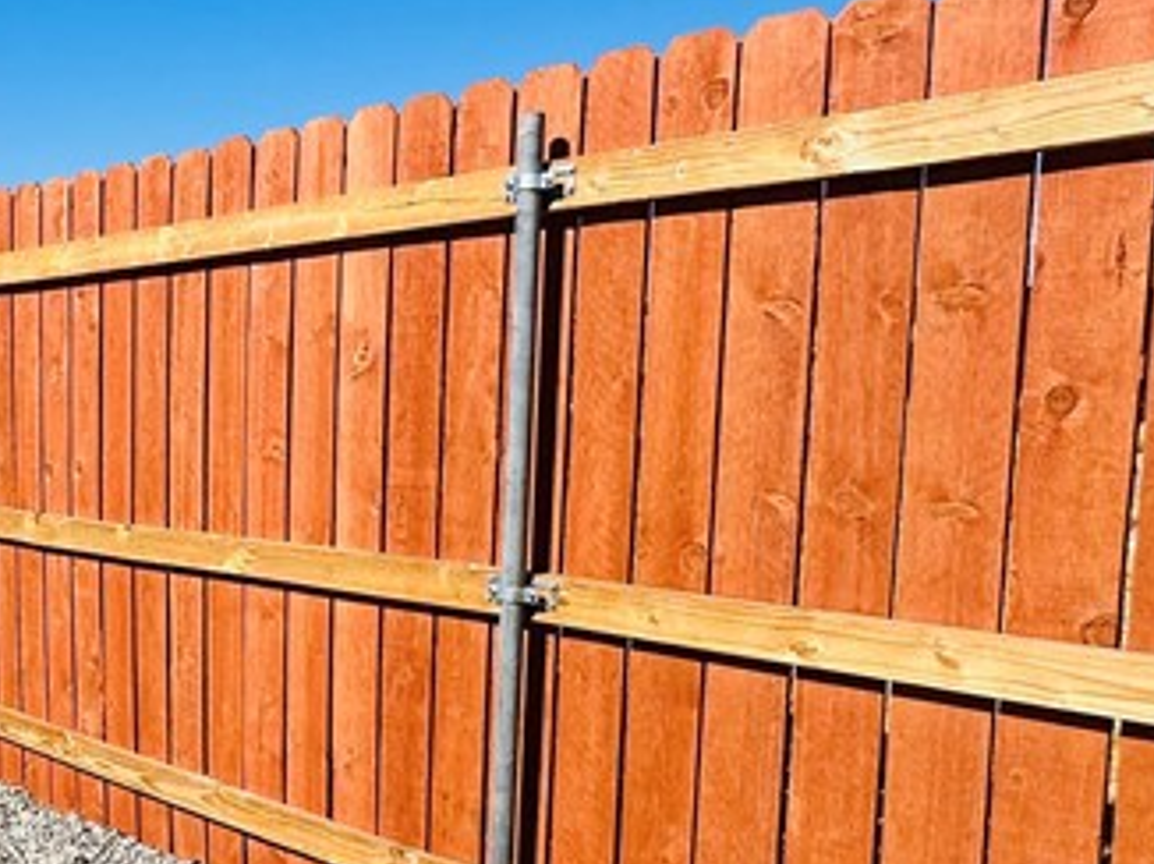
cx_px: 7
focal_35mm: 44
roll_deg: -0.6
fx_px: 1466
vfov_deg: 32.7
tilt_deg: -2.8
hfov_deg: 38.3
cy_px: 545
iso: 50
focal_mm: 2.22
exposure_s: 1/2747
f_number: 2.2
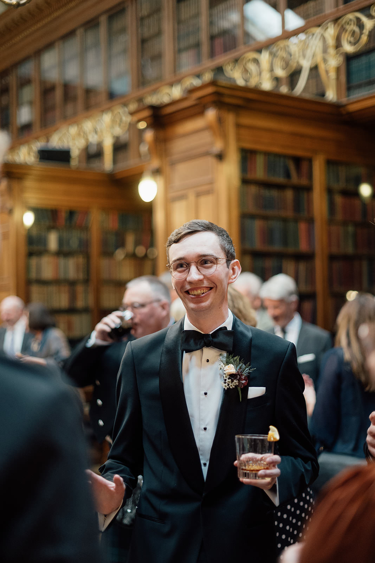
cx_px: 188
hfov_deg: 27.0
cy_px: 282
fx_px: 781
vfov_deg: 39.6
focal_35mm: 50
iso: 2000
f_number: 1.8
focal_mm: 50
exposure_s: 1/250
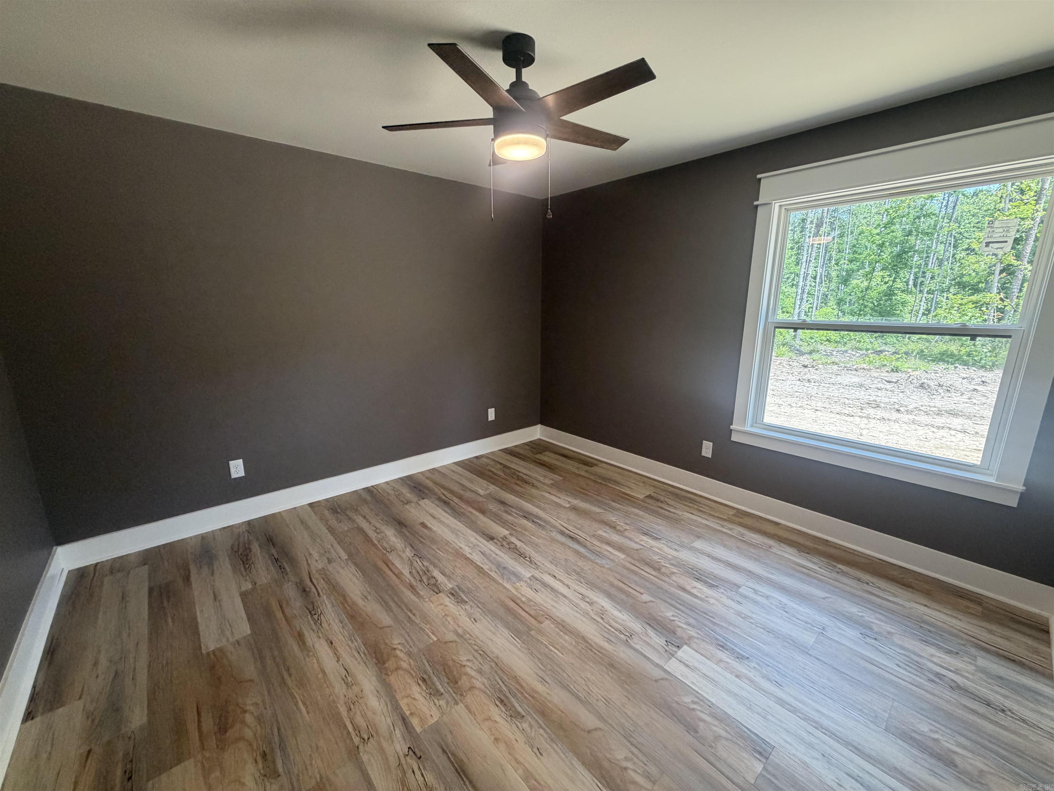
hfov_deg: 102.1
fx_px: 426
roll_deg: +0.5
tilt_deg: -12.1
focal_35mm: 14
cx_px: 527
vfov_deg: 85.7
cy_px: 396
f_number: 2.2
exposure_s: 1/120
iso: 200
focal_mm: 2.22
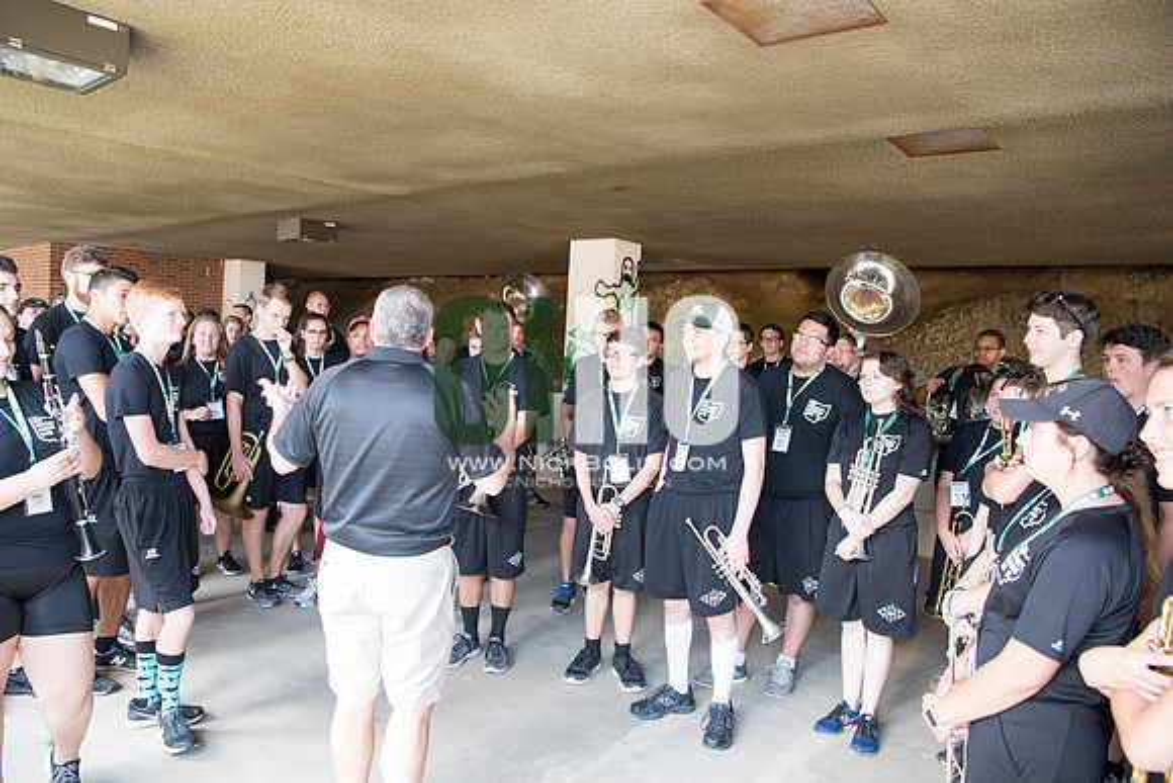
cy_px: 392
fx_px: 782
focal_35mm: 24
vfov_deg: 53.2
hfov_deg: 73.7
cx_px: 586
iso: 640
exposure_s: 1/40
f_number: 5
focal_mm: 24
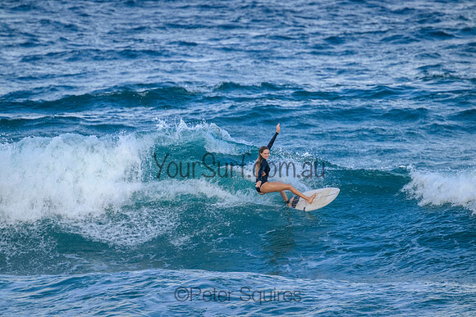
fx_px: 10580
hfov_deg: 2.6
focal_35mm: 800
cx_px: 238
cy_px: 158
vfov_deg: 1.7
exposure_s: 1/1600
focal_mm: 800
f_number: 11
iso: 2800
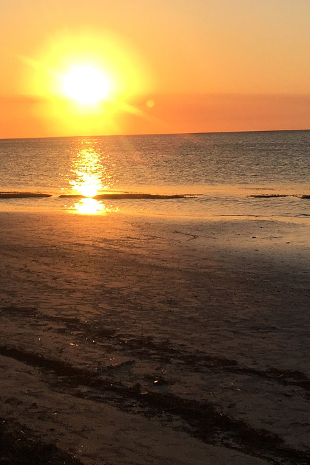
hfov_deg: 19.7
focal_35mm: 69
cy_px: 114
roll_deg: -0.6
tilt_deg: +2.4
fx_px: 891
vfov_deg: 28.8
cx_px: 133
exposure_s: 1/2326
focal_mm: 4.15
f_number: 2.2
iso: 32
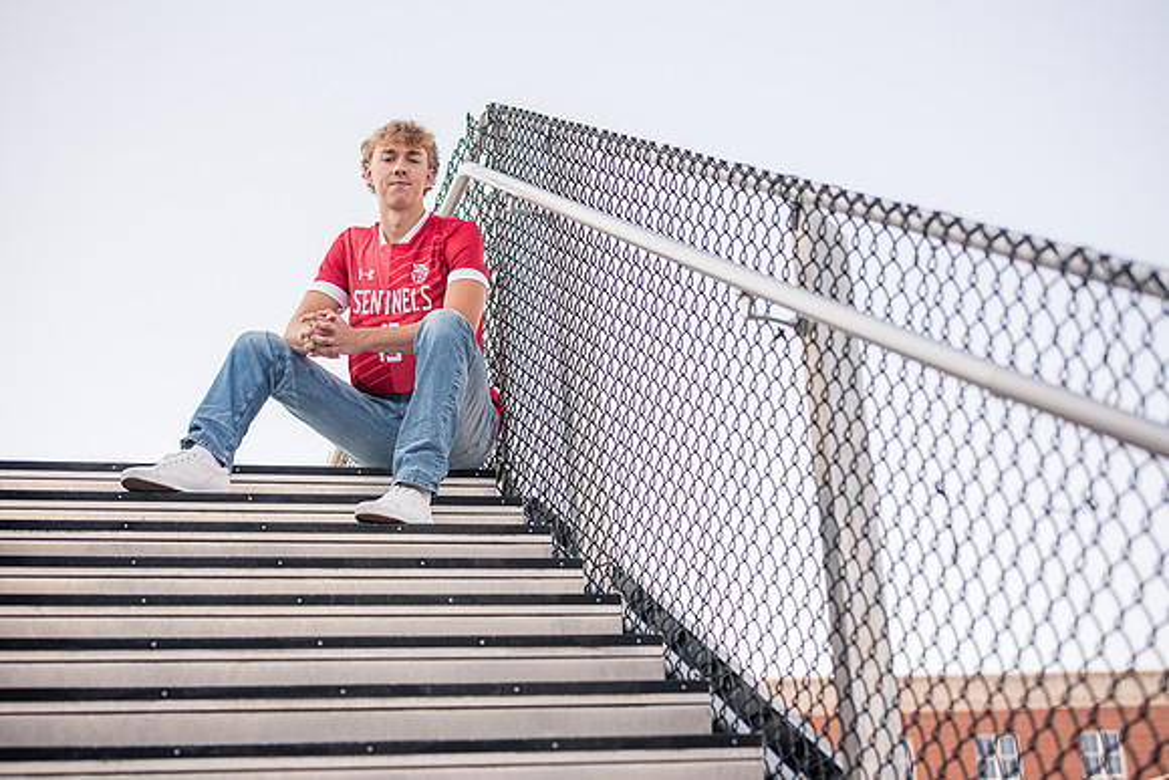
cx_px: 584
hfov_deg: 28.8
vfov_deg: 19.5
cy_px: 390
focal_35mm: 70
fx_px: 2273
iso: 200
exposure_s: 1/640
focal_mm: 70
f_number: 3.5
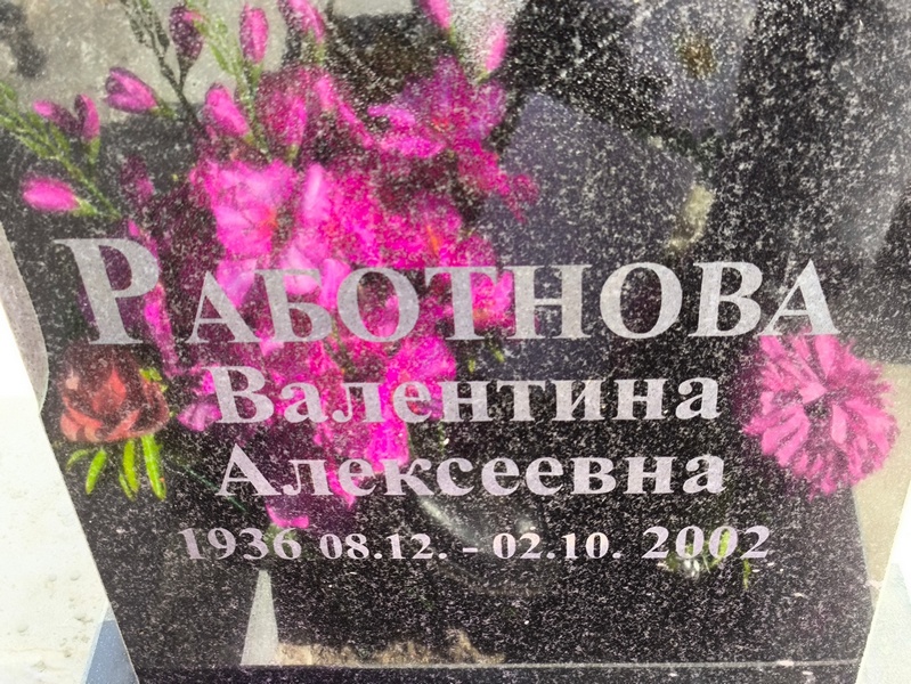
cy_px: 342
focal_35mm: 50
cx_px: 456
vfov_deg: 29.1
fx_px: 1316
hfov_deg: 38.2
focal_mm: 4.71
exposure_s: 1/207
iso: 50
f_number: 1.7
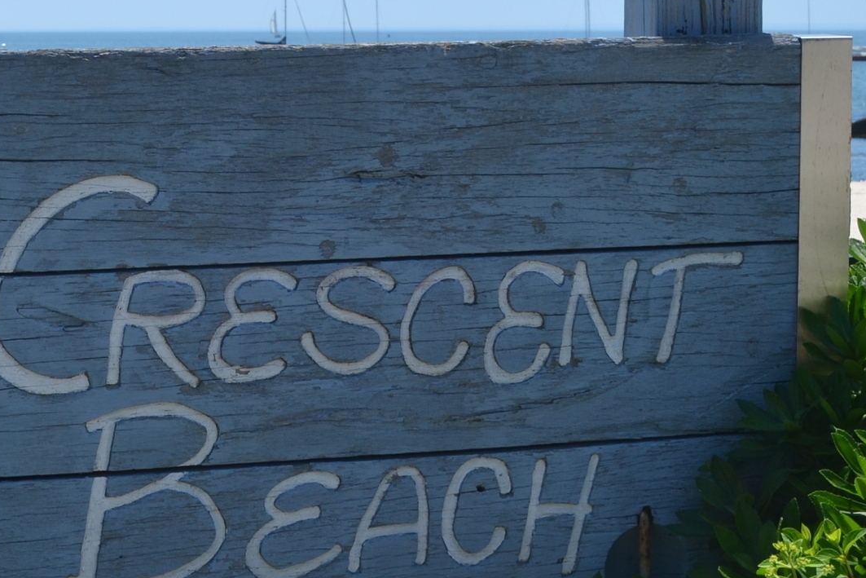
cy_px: 70
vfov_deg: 13.1
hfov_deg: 19.3
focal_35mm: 104
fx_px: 2502
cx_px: 72
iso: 100
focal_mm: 24
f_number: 8
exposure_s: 1/250
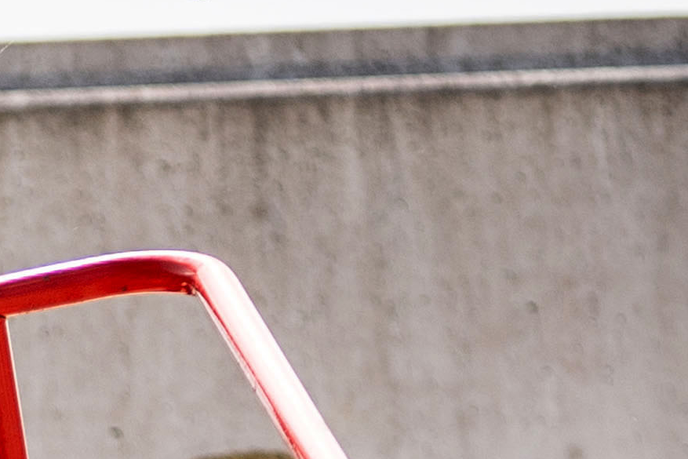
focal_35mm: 687
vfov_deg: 2.0
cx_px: -1357
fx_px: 13131
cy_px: 1164
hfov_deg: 3.0
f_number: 2.8
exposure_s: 1/1000
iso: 160
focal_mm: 86
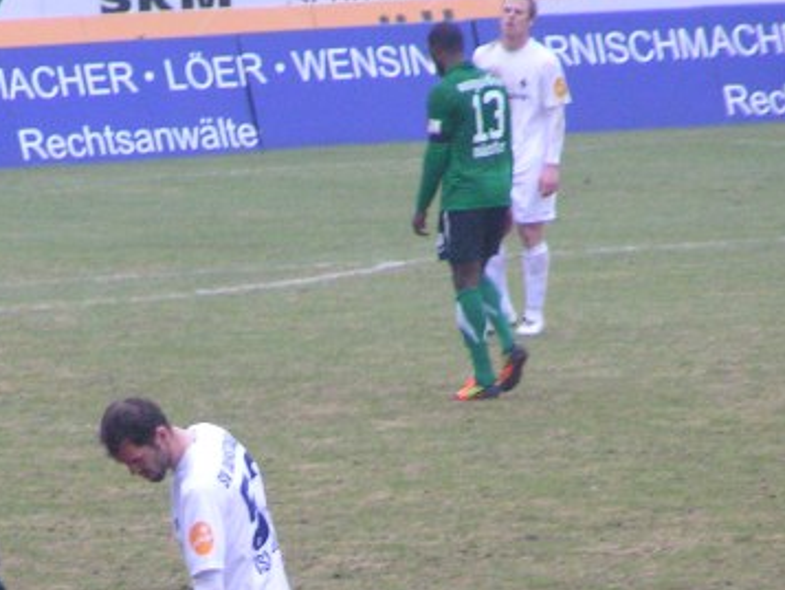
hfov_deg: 2.5
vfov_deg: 1.9
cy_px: 638
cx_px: 161
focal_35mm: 795
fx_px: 18035
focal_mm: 54.2
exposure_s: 1/250
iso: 200
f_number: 3.5
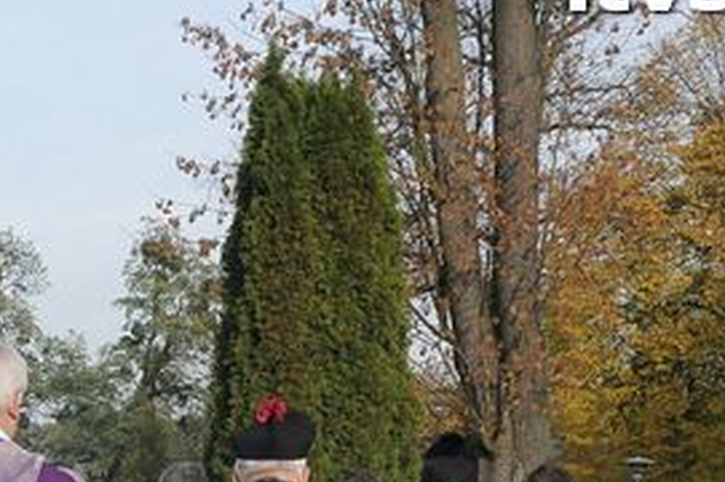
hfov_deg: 17.1
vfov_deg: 11.3
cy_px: 655
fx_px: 2365
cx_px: 32
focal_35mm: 118
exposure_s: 1/500
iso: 800
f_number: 11
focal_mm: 25
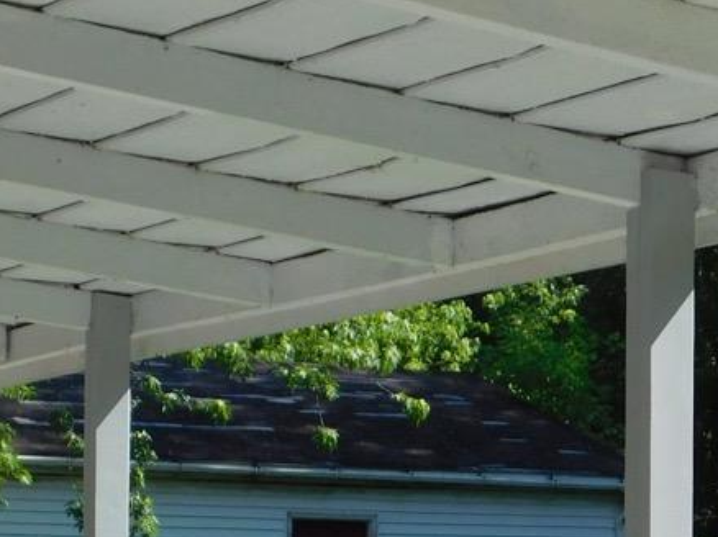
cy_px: 811
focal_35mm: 137
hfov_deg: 14.4
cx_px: 375
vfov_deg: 10.4
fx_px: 2840
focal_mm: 7.1
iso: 125
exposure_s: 1/800
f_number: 3.6
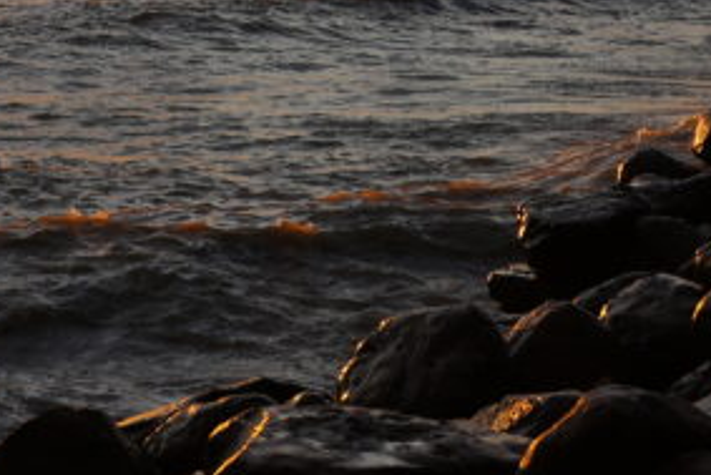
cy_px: -172
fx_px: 2430
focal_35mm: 123
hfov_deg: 16.6
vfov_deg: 10.9
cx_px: 249
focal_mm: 34
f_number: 6.3
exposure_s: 1/100
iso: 100
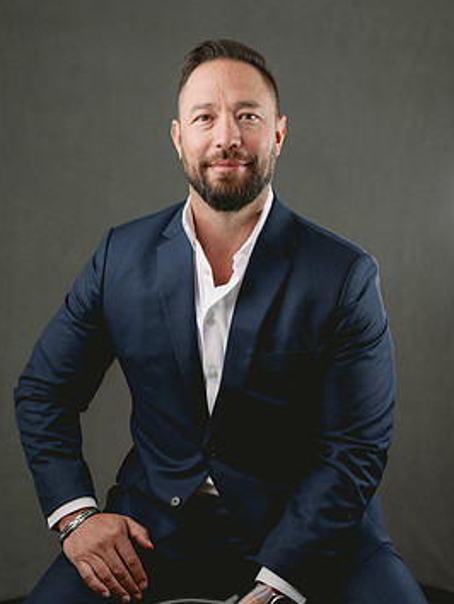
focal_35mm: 61
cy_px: 321
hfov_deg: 24.1
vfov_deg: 31.7
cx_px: 221
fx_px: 1065
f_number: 3.5
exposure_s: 1/200
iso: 50
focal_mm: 50
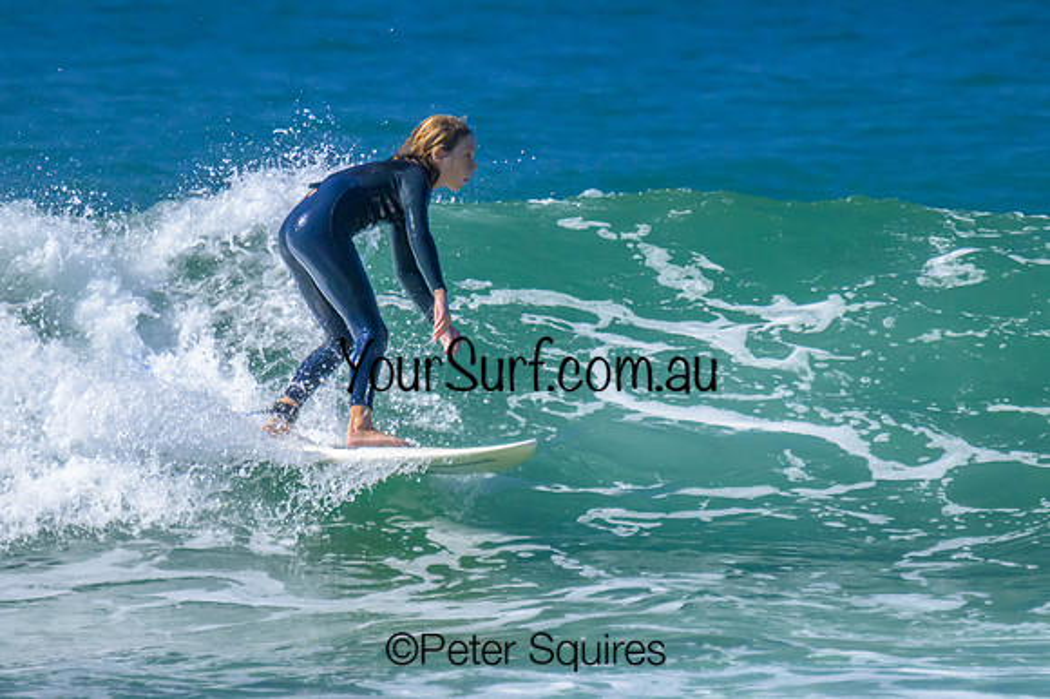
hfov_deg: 1.9
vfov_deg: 1.3
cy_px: 334
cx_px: 627
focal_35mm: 1067
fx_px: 31106
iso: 2800
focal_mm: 800
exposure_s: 1/2000
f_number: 11
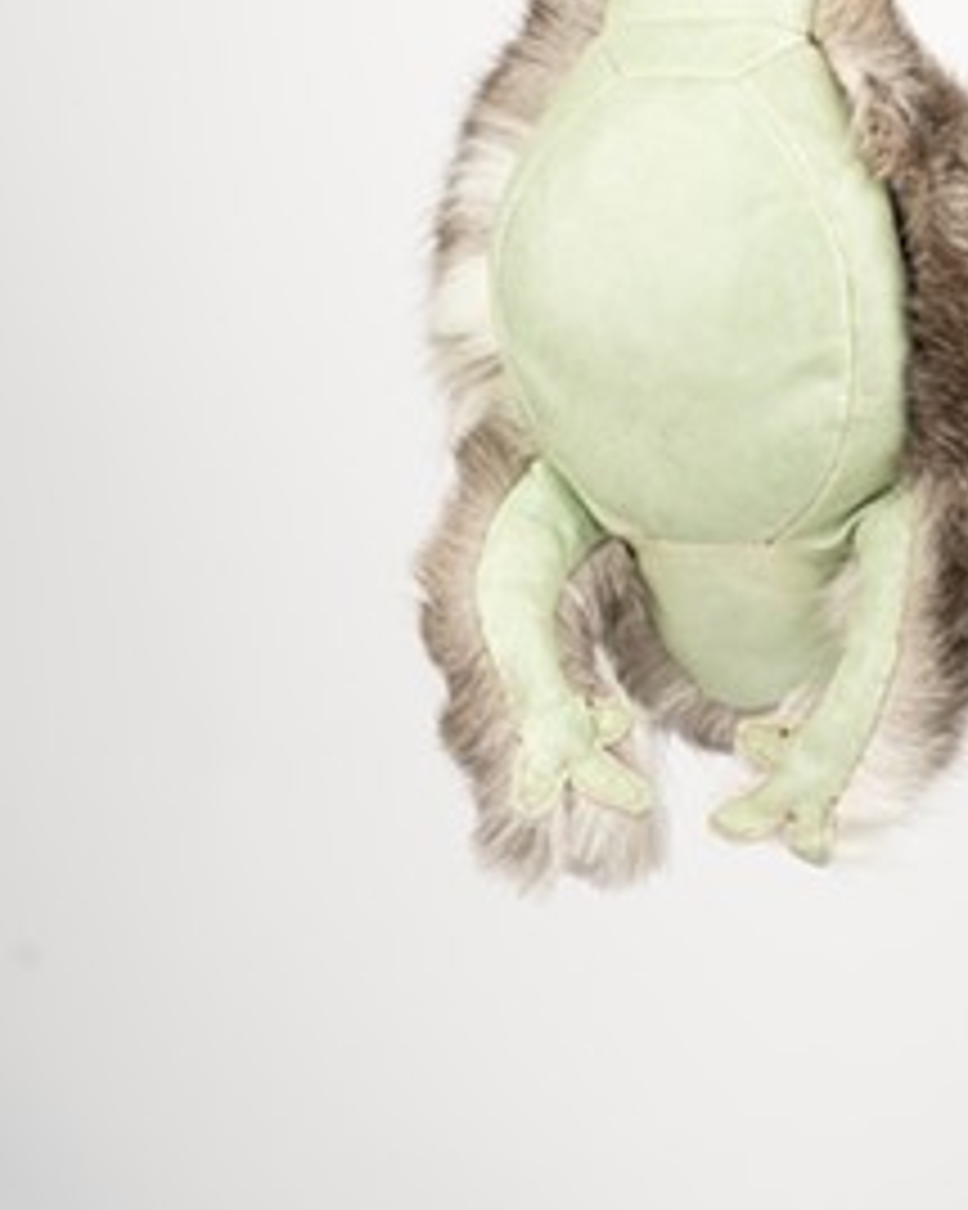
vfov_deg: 10.5
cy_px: 180
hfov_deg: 8.4
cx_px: 700
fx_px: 6593
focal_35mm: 184
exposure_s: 1/160
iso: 100
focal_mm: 110
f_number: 7.1
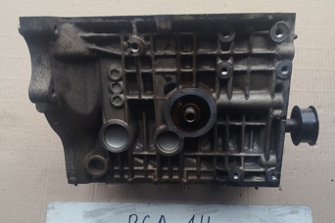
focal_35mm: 35
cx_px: 166
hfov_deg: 54.4
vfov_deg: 37.8
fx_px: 326
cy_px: 117
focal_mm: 5.31
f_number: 1.7
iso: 100
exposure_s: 1/100
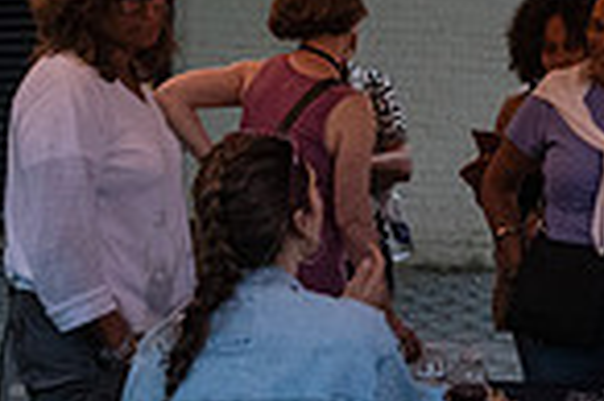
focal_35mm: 100
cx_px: 724
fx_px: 1676
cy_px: 82
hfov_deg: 19.3
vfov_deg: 13.6
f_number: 3.5
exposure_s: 1/160
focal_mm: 24
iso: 5000
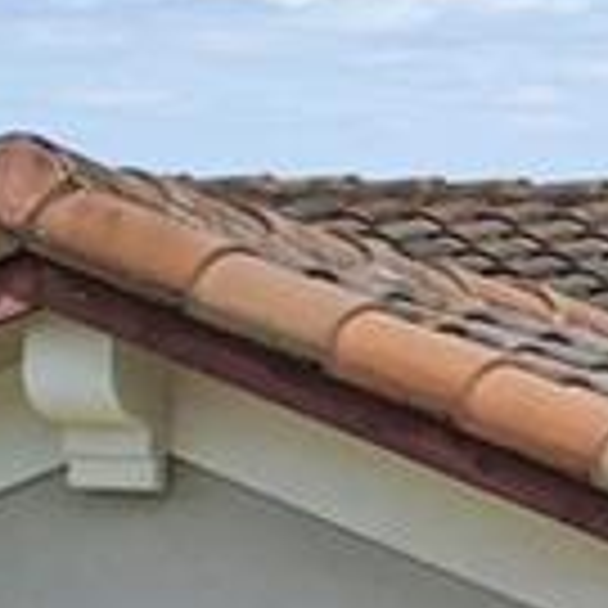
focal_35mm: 222
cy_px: 2342
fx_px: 4411
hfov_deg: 5.3
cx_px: 3436
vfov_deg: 6.5
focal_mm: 8.38
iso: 100
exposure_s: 1/2000
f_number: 2.8
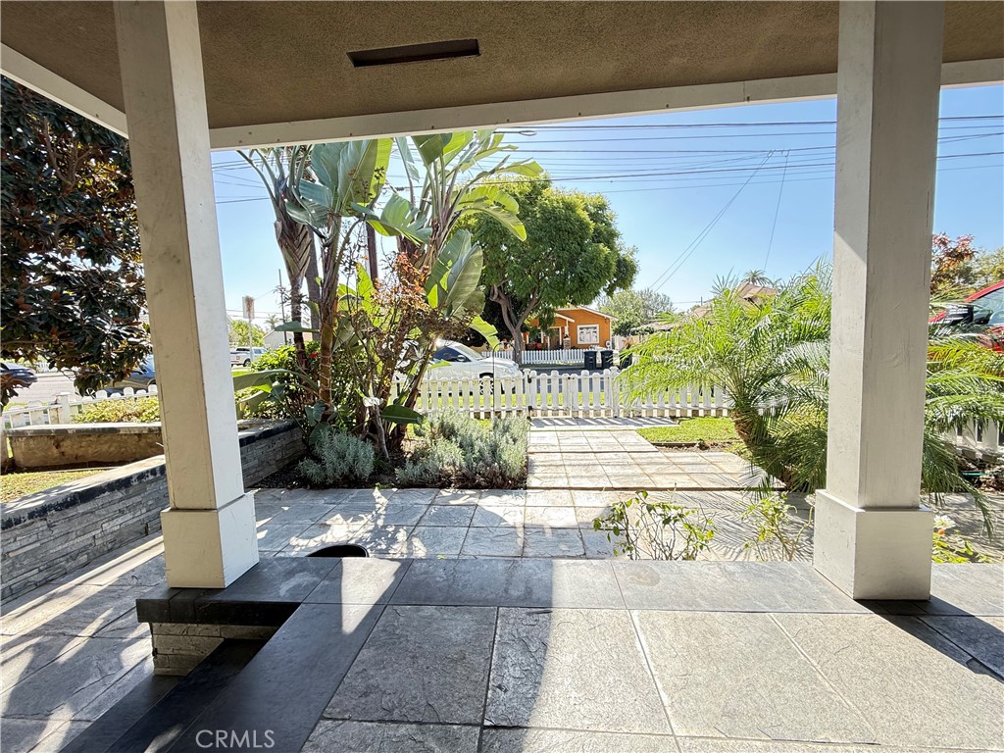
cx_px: 502
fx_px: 406
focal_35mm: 14
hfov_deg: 102.1
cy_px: 376
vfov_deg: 85.7
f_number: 2.2
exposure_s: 1/187
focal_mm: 2.22
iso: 64
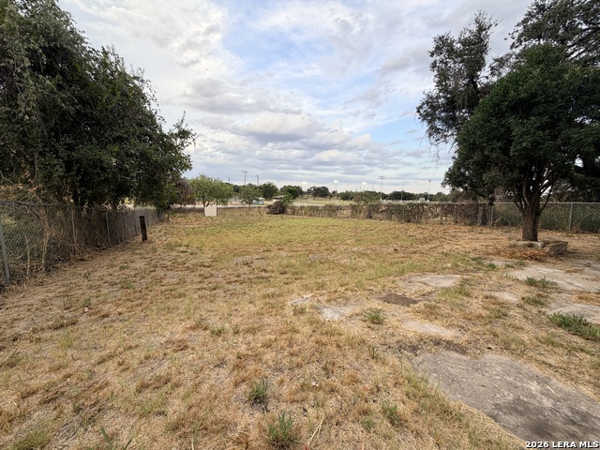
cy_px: 225
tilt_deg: -6.9
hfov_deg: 102.1
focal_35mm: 14
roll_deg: -0.3
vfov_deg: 85.7
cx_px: 300
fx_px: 243
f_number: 2.2
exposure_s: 1/203
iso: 40
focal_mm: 2.22
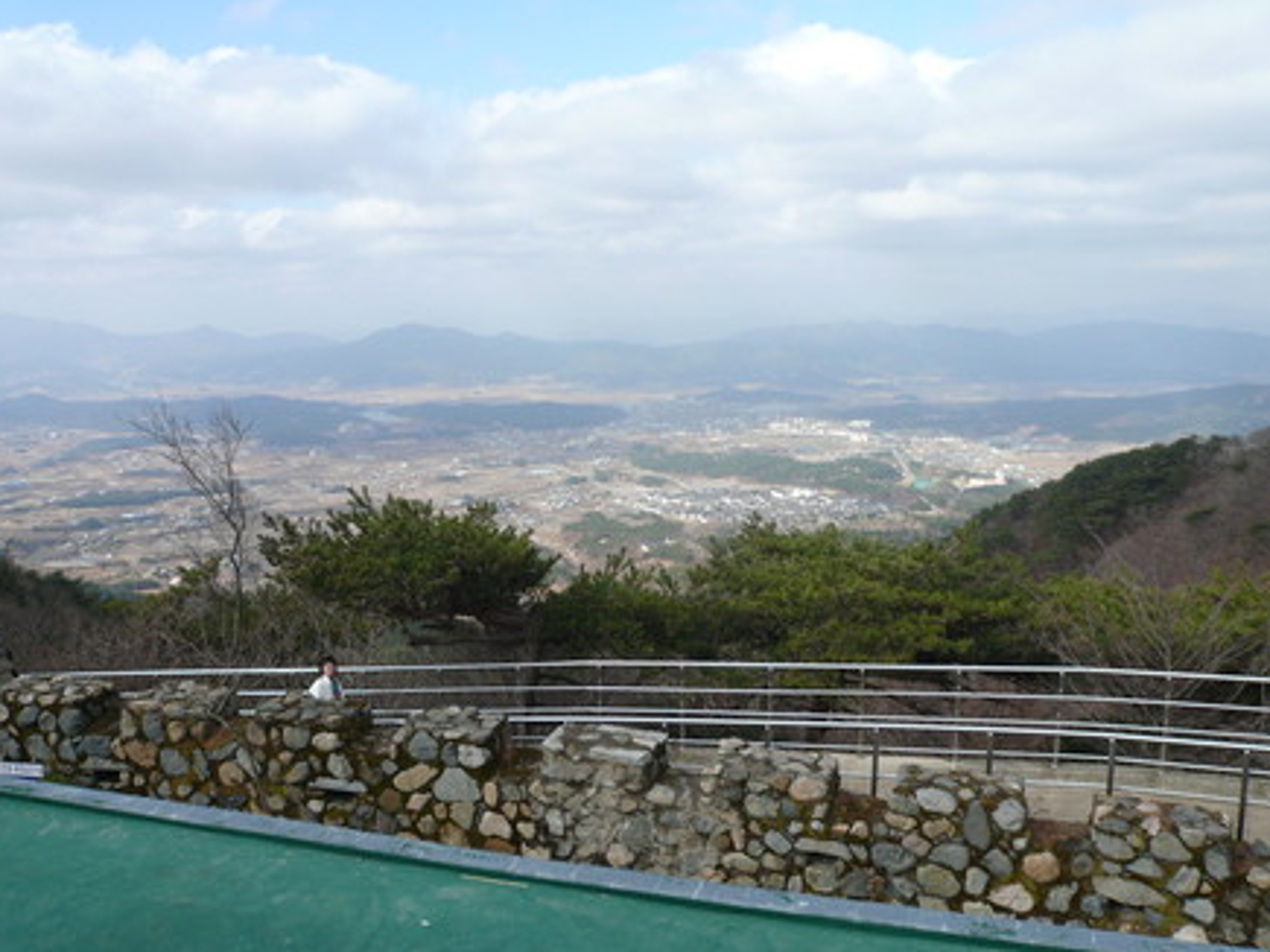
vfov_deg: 48.2
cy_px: 491
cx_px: 616
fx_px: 1064
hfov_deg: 61.7
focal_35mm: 29
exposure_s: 1/160
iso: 100
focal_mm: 4.6
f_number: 8
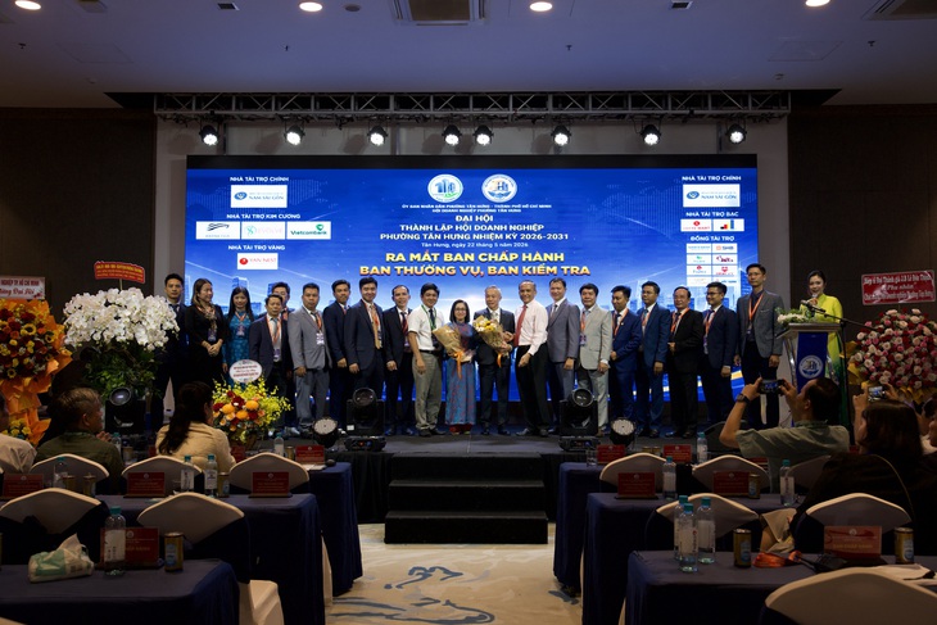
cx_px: 468
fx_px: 885
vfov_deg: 38.9
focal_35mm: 34
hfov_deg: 55.8
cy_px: 312
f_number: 5.6
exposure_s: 1/160
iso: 2000
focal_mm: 34
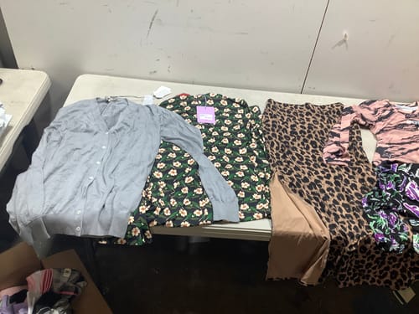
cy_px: 157
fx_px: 375
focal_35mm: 31
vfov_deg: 45.4
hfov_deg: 58.4
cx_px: 210
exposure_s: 1/50
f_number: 2.4
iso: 64
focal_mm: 3.3
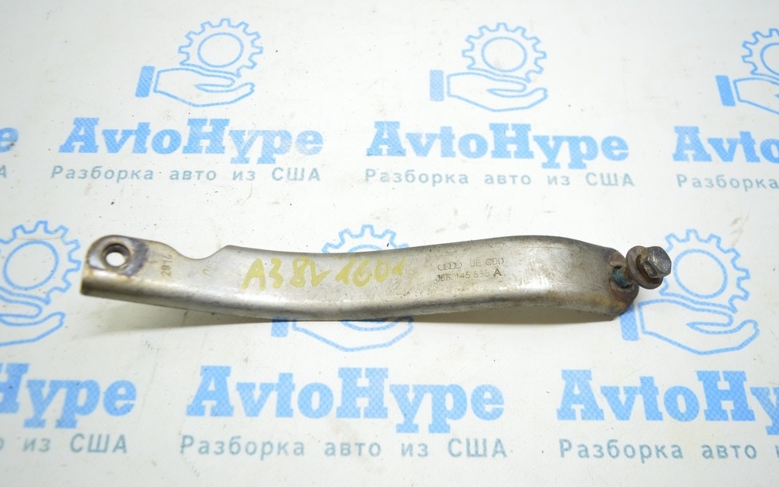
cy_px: 250
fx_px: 658
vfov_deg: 40.6
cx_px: 384
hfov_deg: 61.2
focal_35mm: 31
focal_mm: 20
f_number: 3.5
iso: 400
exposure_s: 1/40
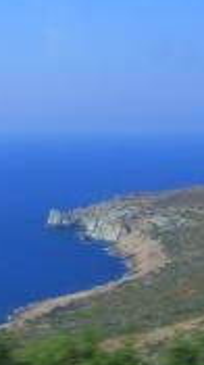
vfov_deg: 19.5
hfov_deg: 10.8
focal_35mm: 109
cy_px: 73
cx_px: -75
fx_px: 1052
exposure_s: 1/320
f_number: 4.8
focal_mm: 8
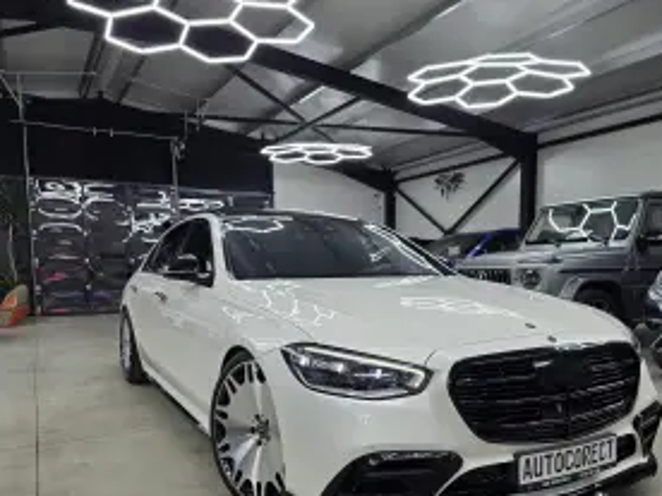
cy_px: 316
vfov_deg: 46.3
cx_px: 353
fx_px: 574
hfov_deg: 59.9
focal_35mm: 30
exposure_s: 1/50.7
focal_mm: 6.25
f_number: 1.7
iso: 32
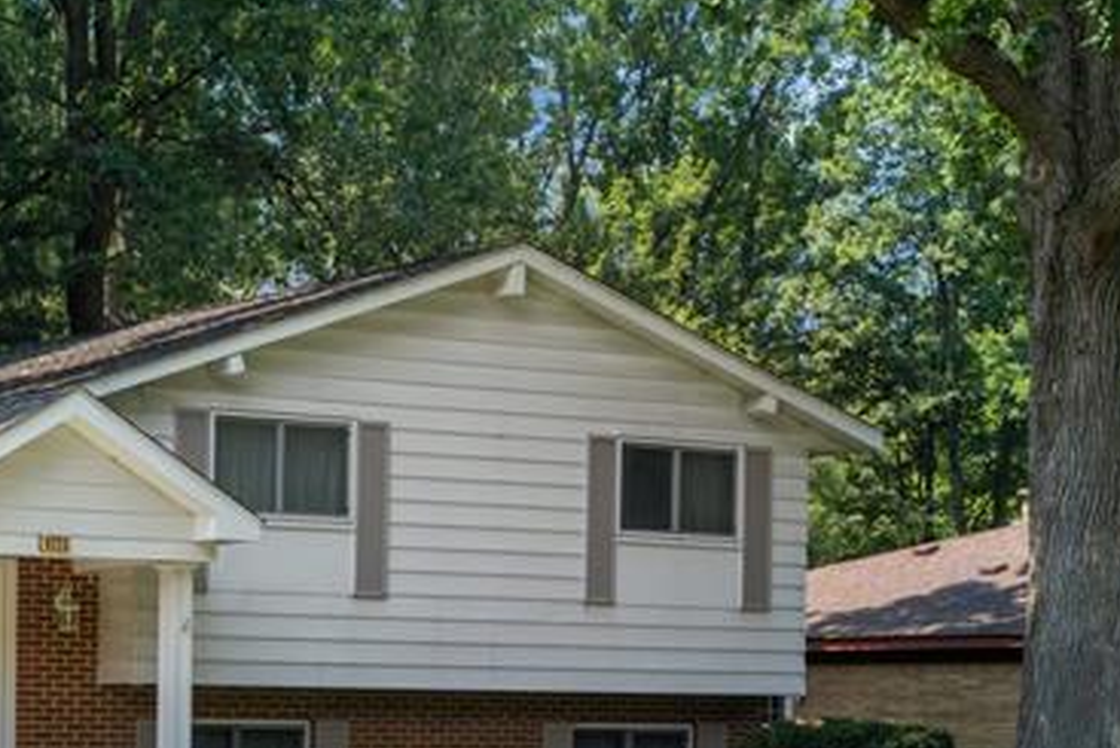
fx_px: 2863
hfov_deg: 20.4
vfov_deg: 14.7
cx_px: -302
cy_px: 736
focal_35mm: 92
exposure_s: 1/200
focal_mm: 33
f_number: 8
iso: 100
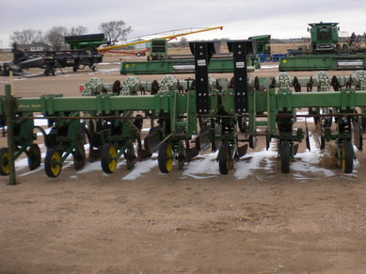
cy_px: 108
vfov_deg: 29.5
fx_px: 518
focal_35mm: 49
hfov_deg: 38.6
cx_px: 238
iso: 80
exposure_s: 1/203
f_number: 4.6
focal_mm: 6.3
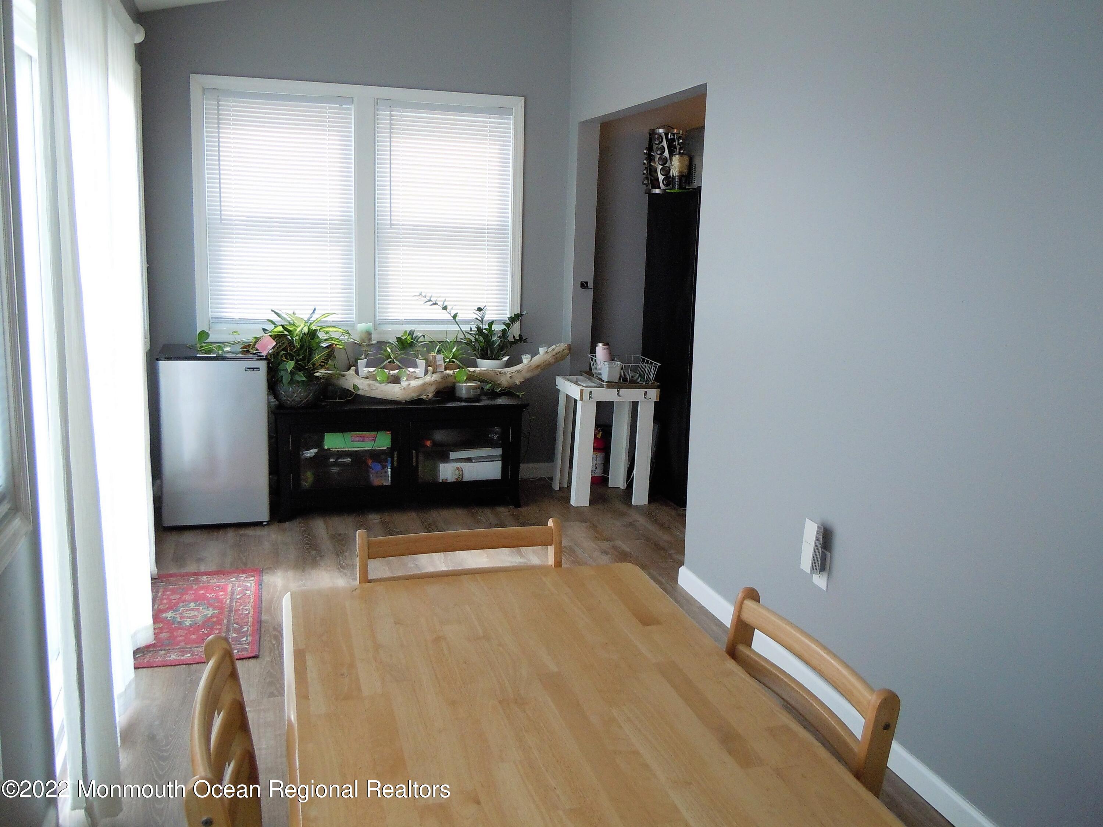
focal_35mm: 30
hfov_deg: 60.0
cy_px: 414
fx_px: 956
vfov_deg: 46.8
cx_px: 552
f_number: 3.5
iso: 320
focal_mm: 5.4
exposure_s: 1/60
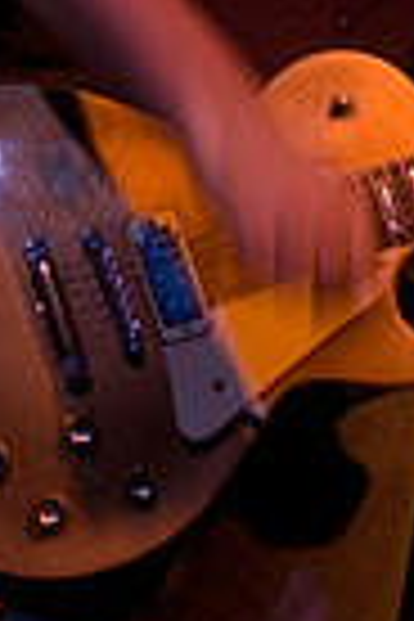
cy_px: -180
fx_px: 2943
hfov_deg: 8.0
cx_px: 479
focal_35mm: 171
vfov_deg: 11.7
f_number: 2.8
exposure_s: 1/30
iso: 800
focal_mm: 35
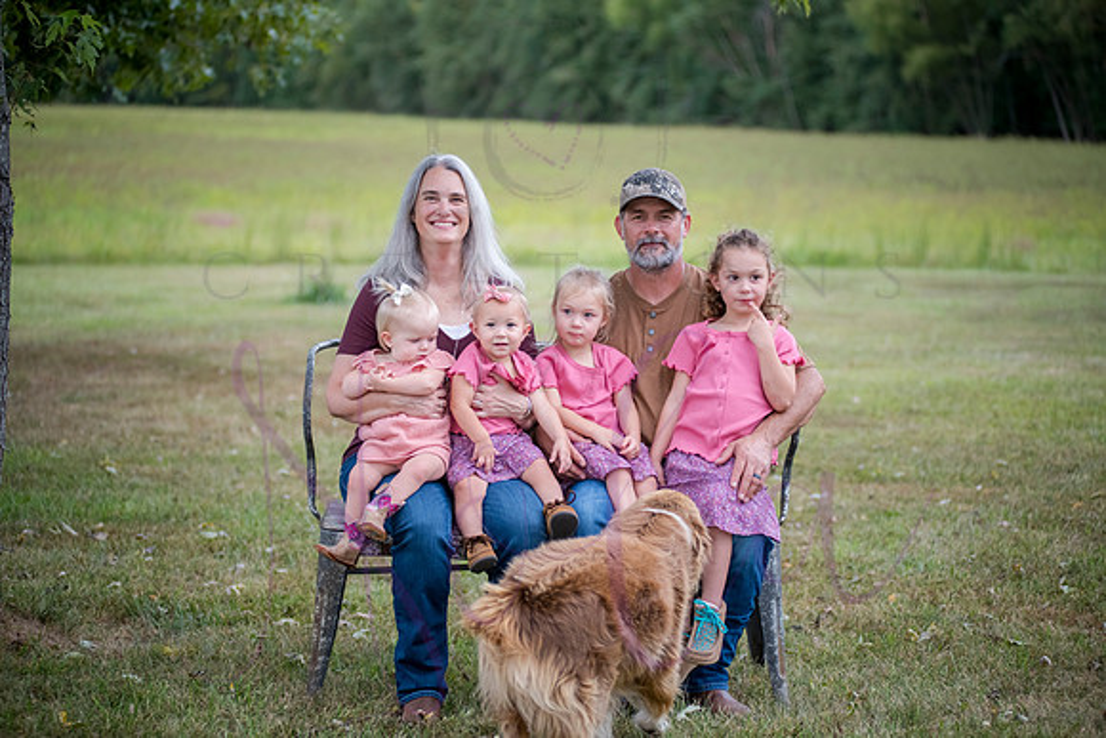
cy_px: 369
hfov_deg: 25.4
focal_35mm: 80
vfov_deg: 17.1
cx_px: 553
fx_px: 2458
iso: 400
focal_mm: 80
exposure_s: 1/640
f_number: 2.8
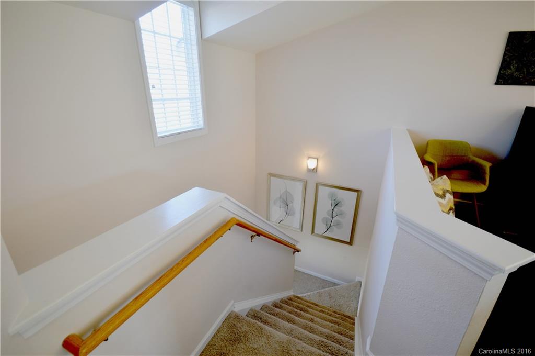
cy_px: 178
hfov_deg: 100.5
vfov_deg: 77.2
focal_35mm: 15
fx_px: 223
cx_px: 268
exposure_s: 1/15
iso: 100
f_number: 5
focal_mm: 10
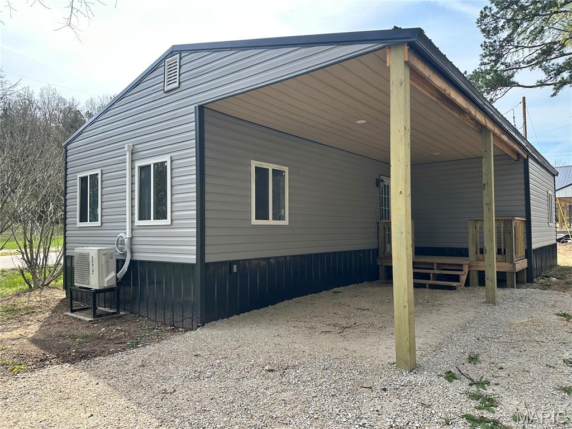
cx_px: 286
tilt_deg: +2.2
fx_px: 397
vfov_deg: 56.8
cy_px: 214
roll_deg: +0.6
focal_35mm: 24
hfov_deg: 71.6
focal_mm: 6.86
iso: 80
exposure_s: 1/1541
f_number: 1.78
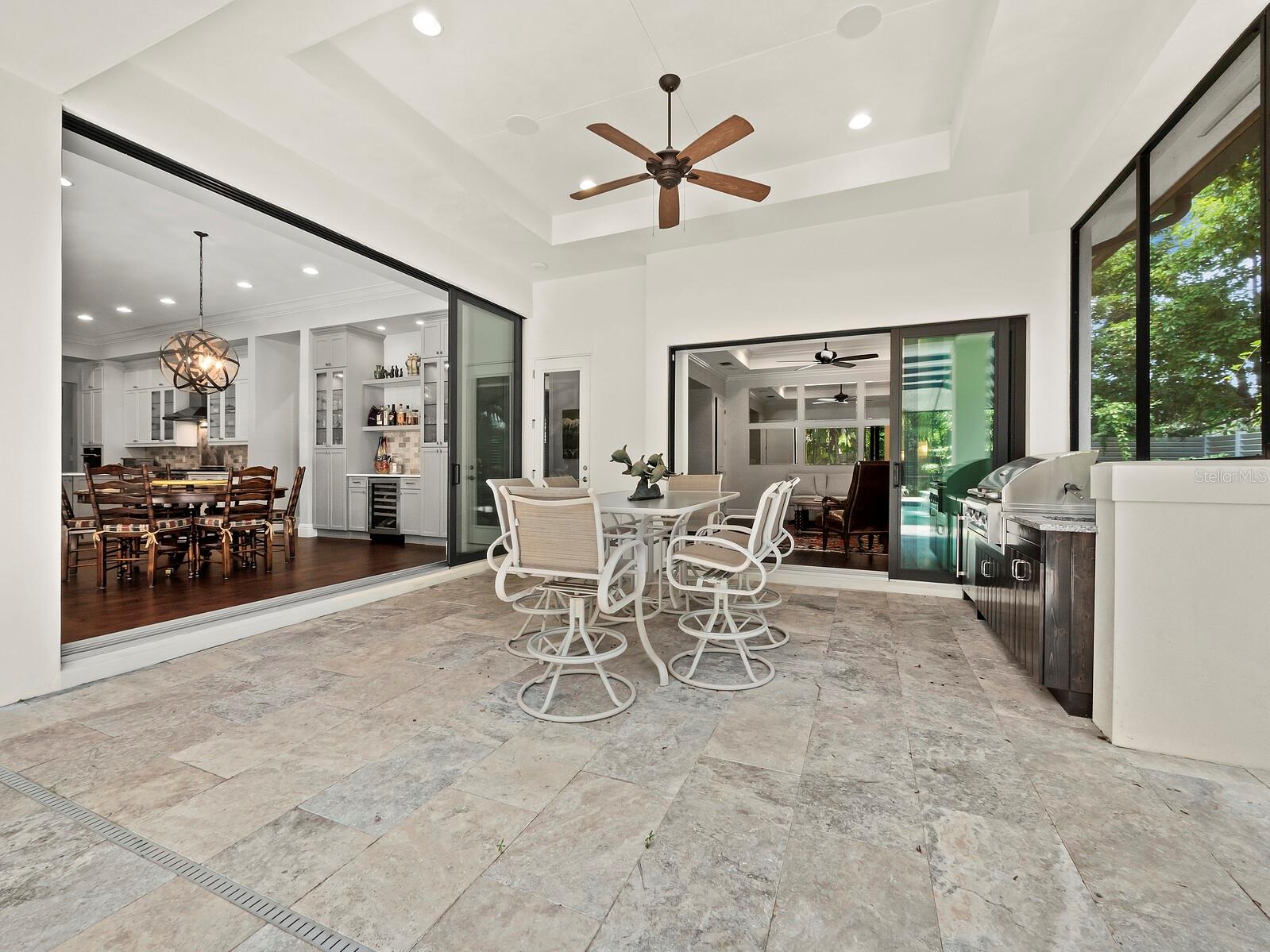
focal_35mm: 14
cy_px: 476
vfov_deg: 85.7
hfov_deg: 102.1
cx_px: 635
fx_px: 514
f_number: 11
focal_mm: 7
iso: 400
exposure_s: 1/8
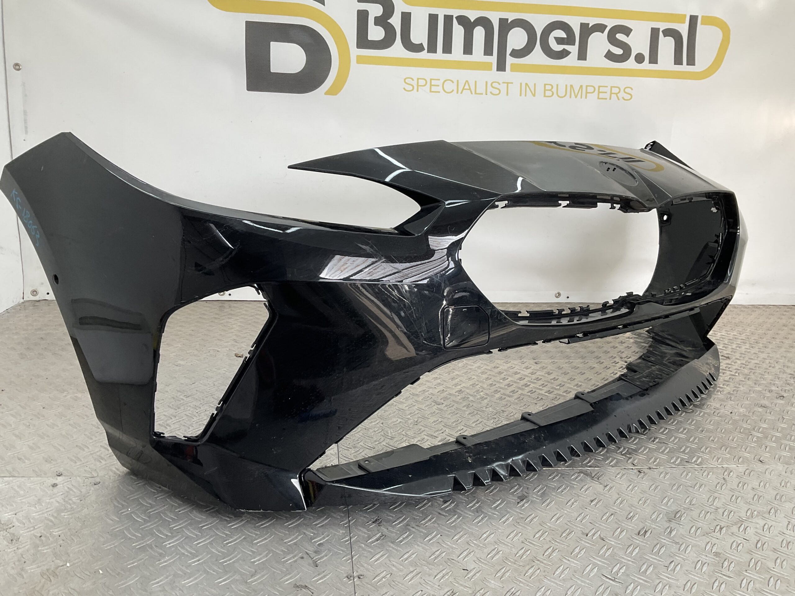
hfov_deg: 61.7
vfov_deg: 48.2
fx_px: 666
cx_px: 398
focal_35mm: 29
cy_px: 298
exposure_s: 1/193
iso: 16
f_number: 1.8
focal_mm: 3
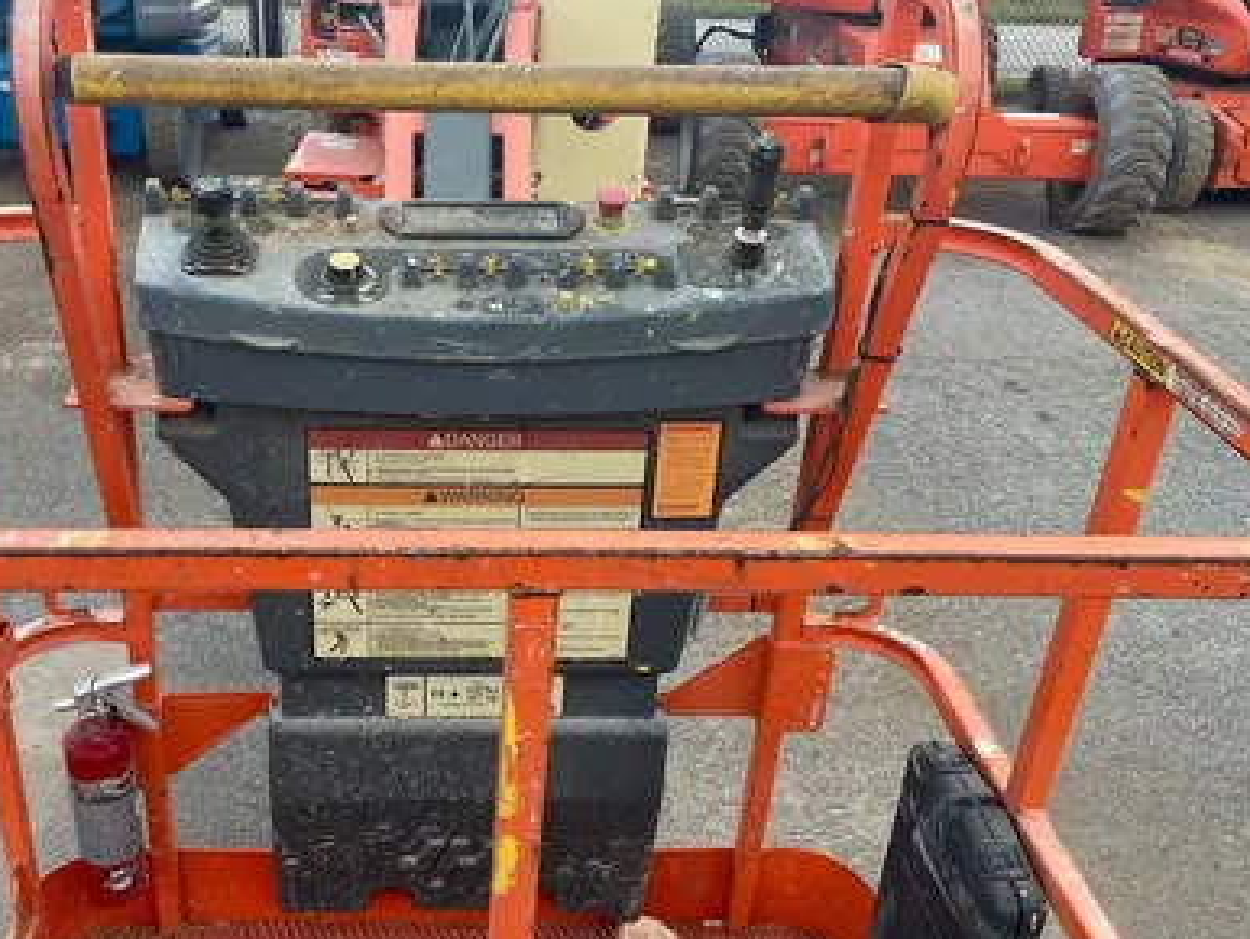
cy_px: 559
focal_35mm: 37
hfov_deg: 49.5
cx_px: 447
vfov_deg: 38.6
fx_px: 1337
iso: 50
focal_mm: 4.2
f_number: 1.6
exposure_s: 1/121
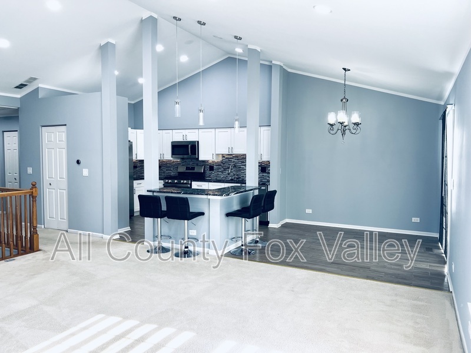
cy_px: 176
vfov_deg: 53.1
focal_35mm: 26
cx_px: 236
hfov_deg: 67.3
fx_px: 354
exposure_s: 1/120
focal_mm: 5.7
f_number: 1.5
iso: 50
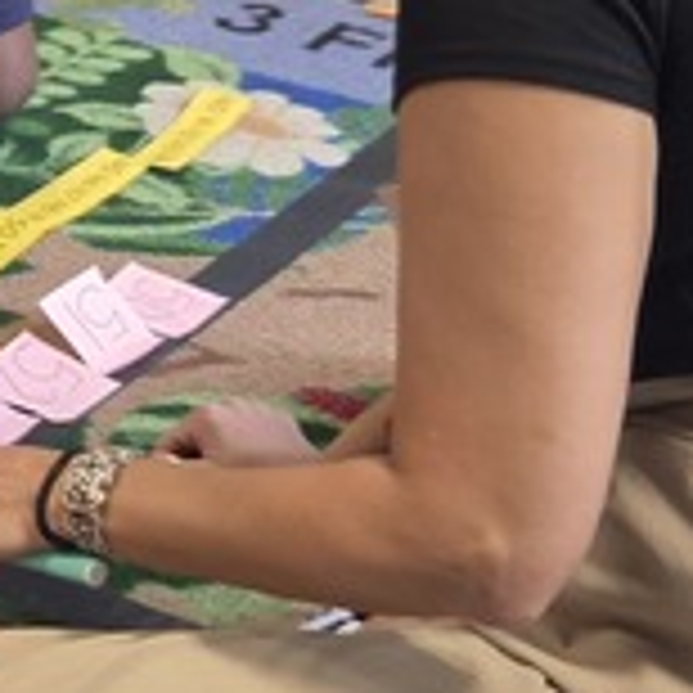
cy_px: 180
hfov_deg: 11.7
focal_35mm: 135
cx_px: -644
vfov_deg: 12.9
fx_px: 3058
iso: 250
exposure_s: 1/60
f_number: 1.8
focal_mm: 5.4
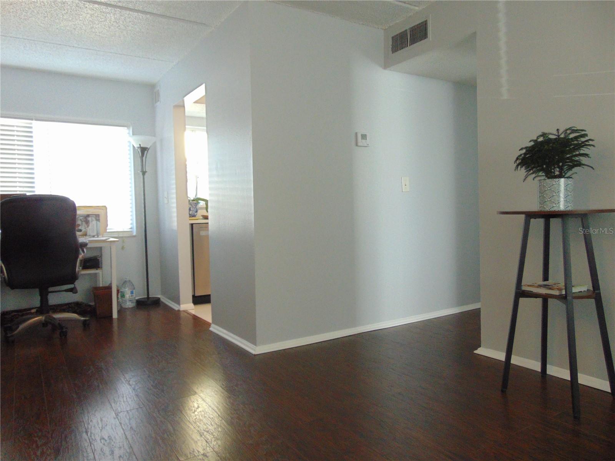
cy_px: 230
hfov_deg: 69.4
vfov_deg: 54.9
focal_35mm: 25
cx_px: 308
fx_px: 444
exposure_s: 1/30
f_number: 3
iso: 250
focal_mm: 4.5
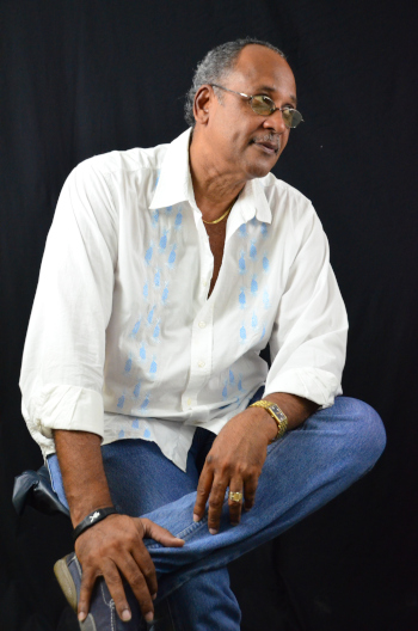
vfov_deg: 37.9
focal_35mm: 52
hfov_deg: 25.7
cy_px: 316
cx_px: 209
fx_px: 918
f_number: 4.5
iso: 3200
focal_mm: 35
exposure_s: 1/100
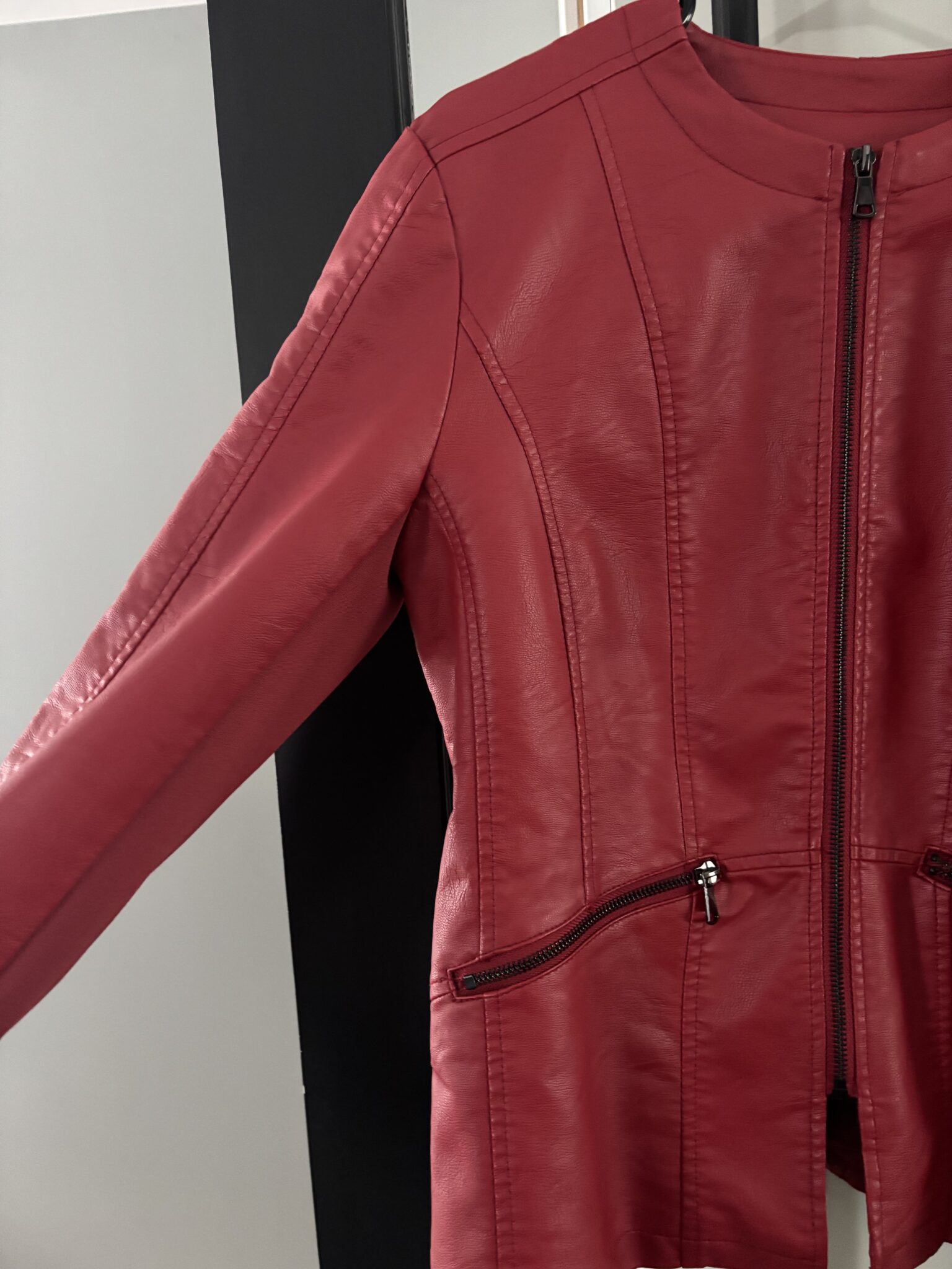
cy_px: 634
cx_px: 476
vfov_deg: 67.3
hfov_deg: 53.1
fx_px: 953
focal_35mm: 26
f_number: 1.6
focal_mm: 5.96
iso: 800
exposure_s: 1/30
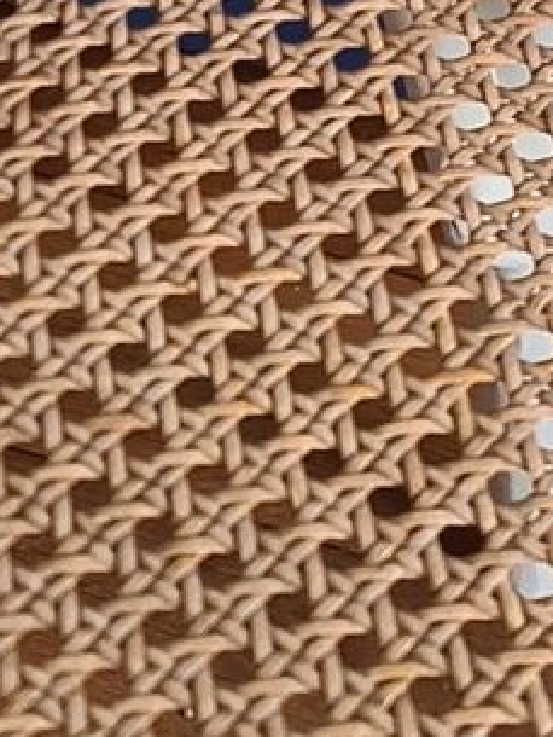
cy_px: -679
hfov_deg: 9.1
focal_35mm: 164
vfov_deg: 11.1
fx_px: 3491
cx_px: 353
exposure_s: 1/100
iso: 400
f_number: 1.8
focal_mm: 7
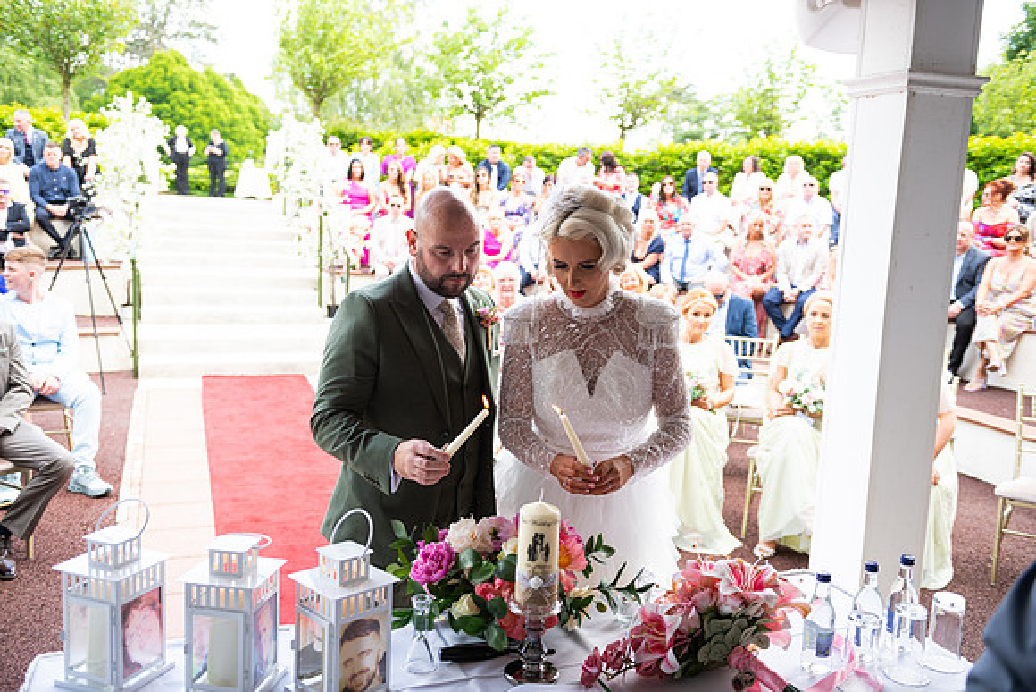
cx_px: 518
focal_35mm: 32
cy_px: 346
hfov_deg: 58.7
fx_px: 921
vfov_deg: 41.1
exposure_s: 1/160
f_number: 3.5
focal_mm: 32
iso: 160
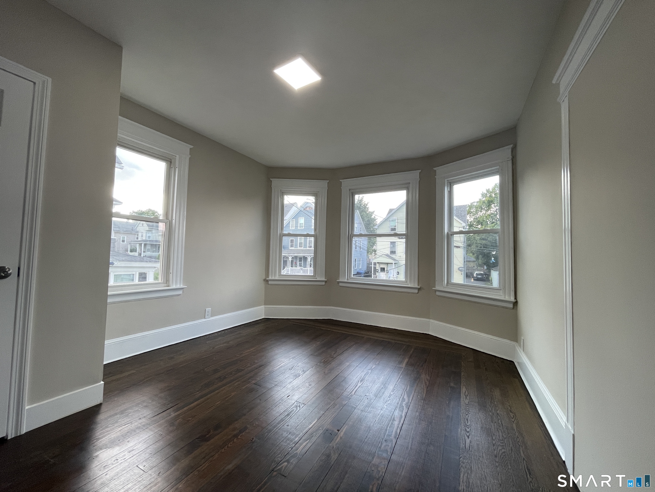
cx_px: 328
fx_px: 246
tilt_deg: +2.1
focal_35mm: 13
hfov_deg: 106.2
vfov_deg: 89.9
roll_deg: -2.0
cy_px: 246
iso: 125
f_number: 2.4
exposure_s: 1/120
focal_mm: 1.54
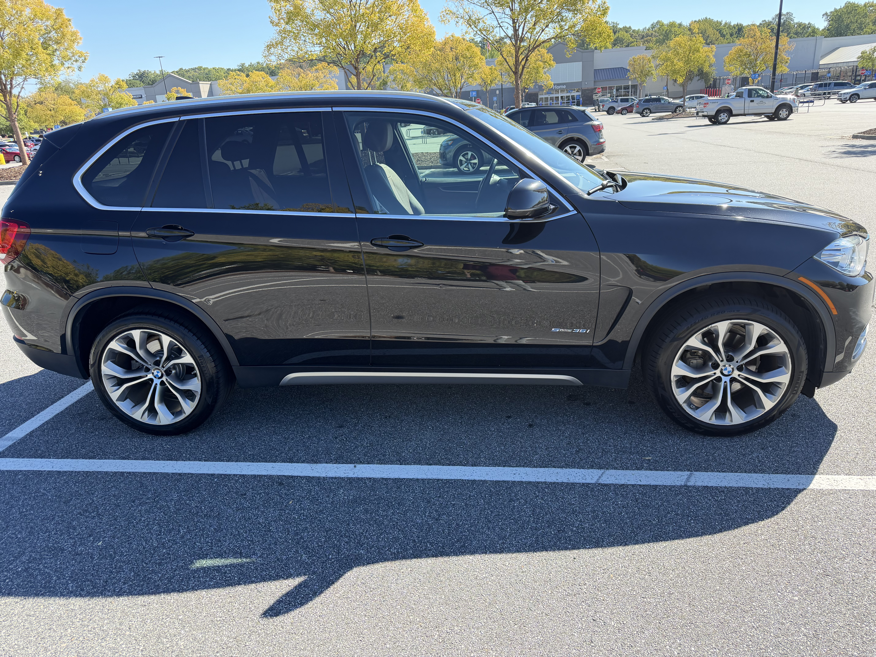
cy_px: 328
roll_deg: +4.0
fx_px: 607
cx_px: 438
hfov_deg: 71.6
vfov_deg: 56.8
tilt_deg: -19.8
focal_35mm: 24
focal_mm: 6.76
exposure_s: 1/1271
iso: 100
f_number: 1.78
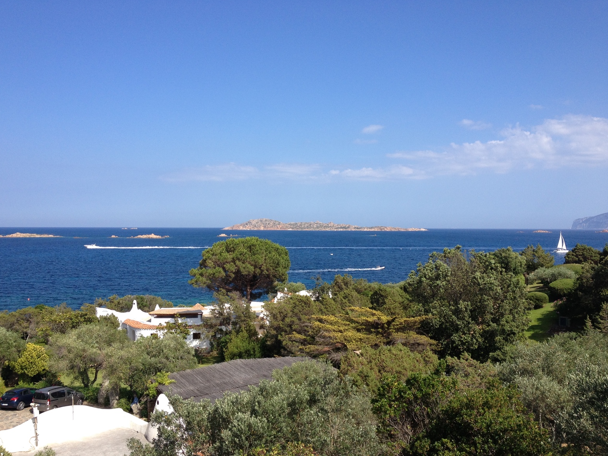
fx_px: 632
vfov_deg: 39.7
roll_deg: +0.0
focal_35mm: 36
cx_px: 302
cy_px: 229
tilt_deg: -2.9
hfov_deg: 51.4
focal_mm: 4.28
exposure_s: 1/1346
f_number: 2.4
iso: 50
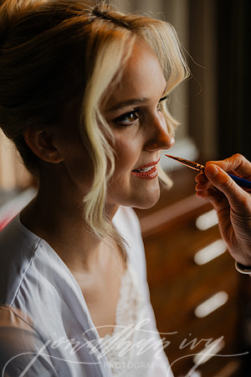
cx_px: 126
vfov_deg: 39.6
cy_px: 188
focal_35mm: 50
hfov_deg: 27.0
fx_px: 523
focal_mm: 50
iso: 140
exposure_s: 1/250
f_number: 2
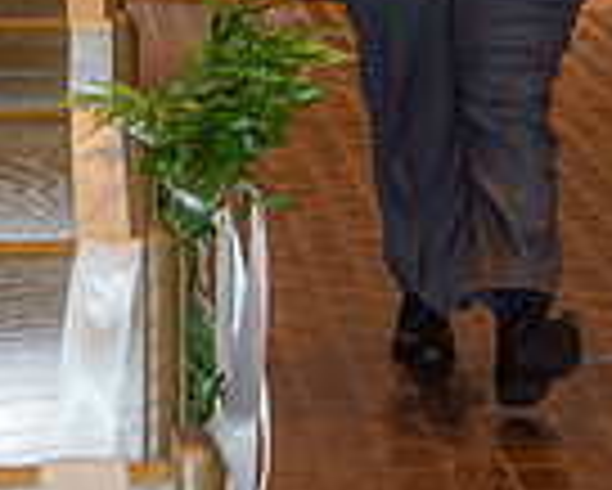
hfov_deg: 8.5
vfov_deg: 6.9
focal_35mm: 224
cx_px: 716
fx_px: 4060
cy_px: -27
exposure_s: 1/160
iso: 1250
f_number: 5.6
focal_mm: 56
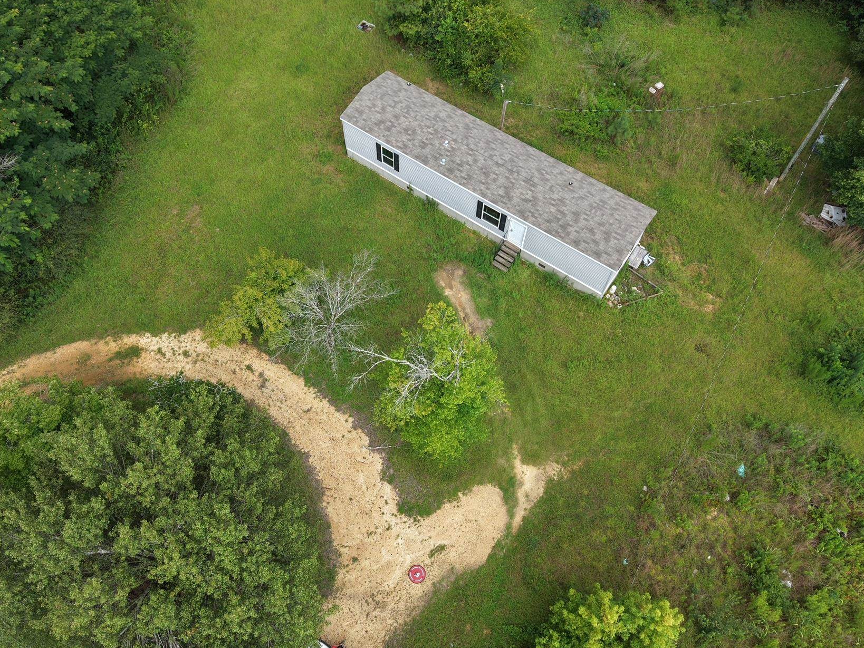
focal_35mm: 30
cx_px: 422
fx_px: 749
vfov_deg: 46.6
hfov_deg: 60.0
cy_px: 266
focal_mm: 8.67
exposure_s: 1/800
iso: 100
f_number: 1.8
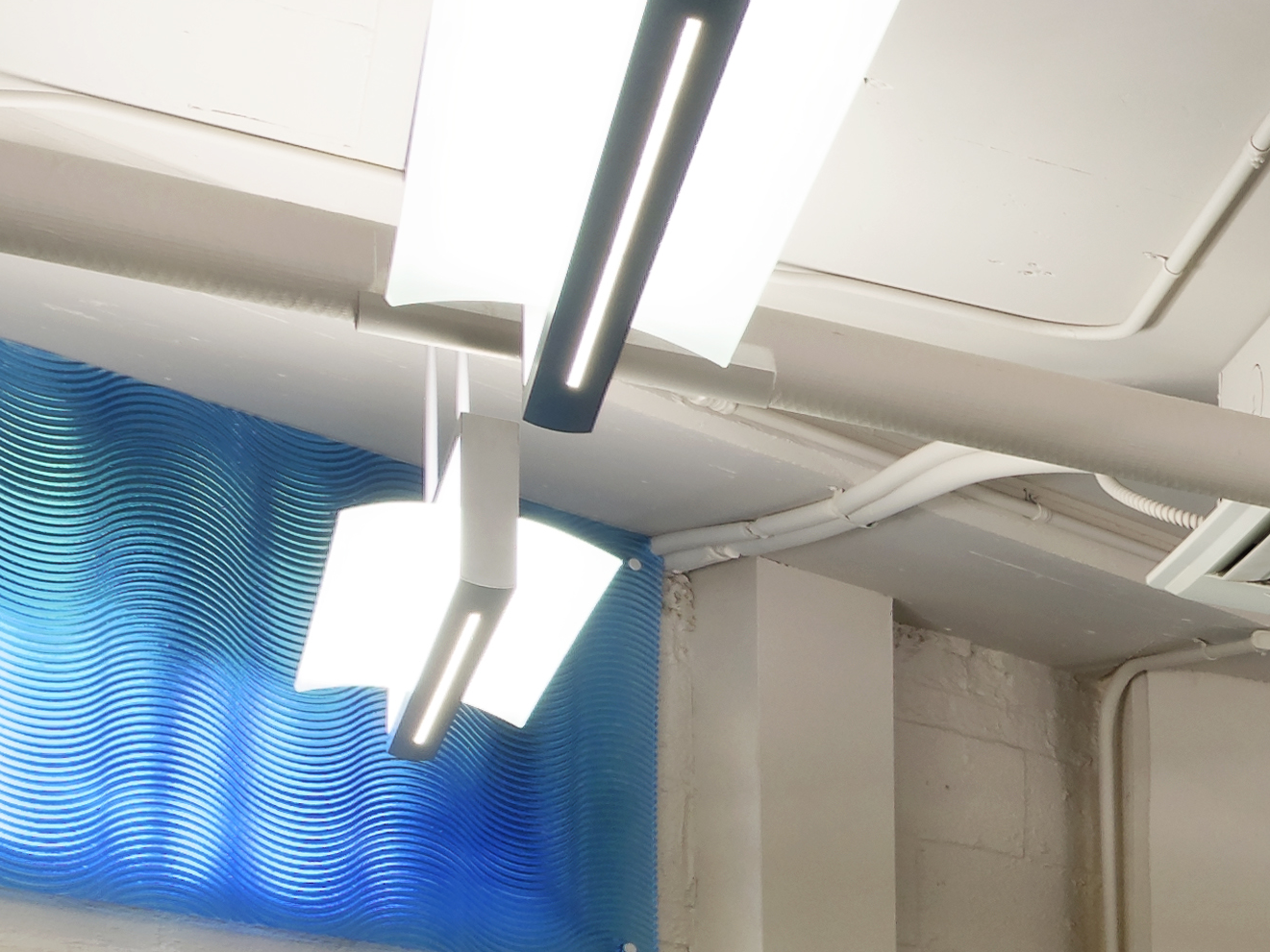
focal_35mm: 75
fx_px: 2752
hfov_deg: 14.0
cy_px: 1617
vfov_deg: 16.9
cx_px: 3257
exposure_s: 1/2
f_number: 11
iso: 200
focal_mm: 14
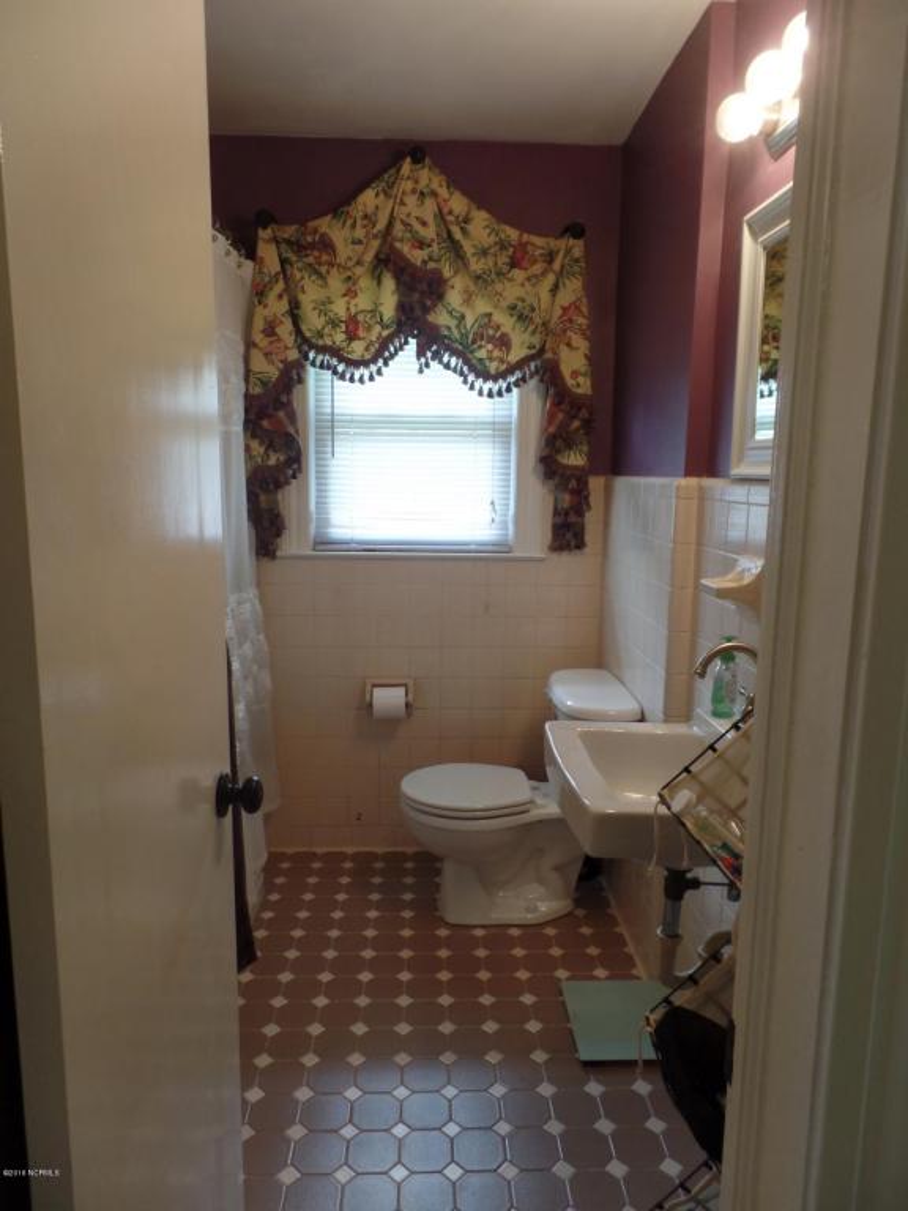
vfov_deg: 73.9
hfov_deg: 58.9
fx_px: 804
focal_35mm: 23
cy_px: 606
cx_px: 454
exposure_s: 1/30
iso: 120
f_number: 2.8
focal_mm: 4.1
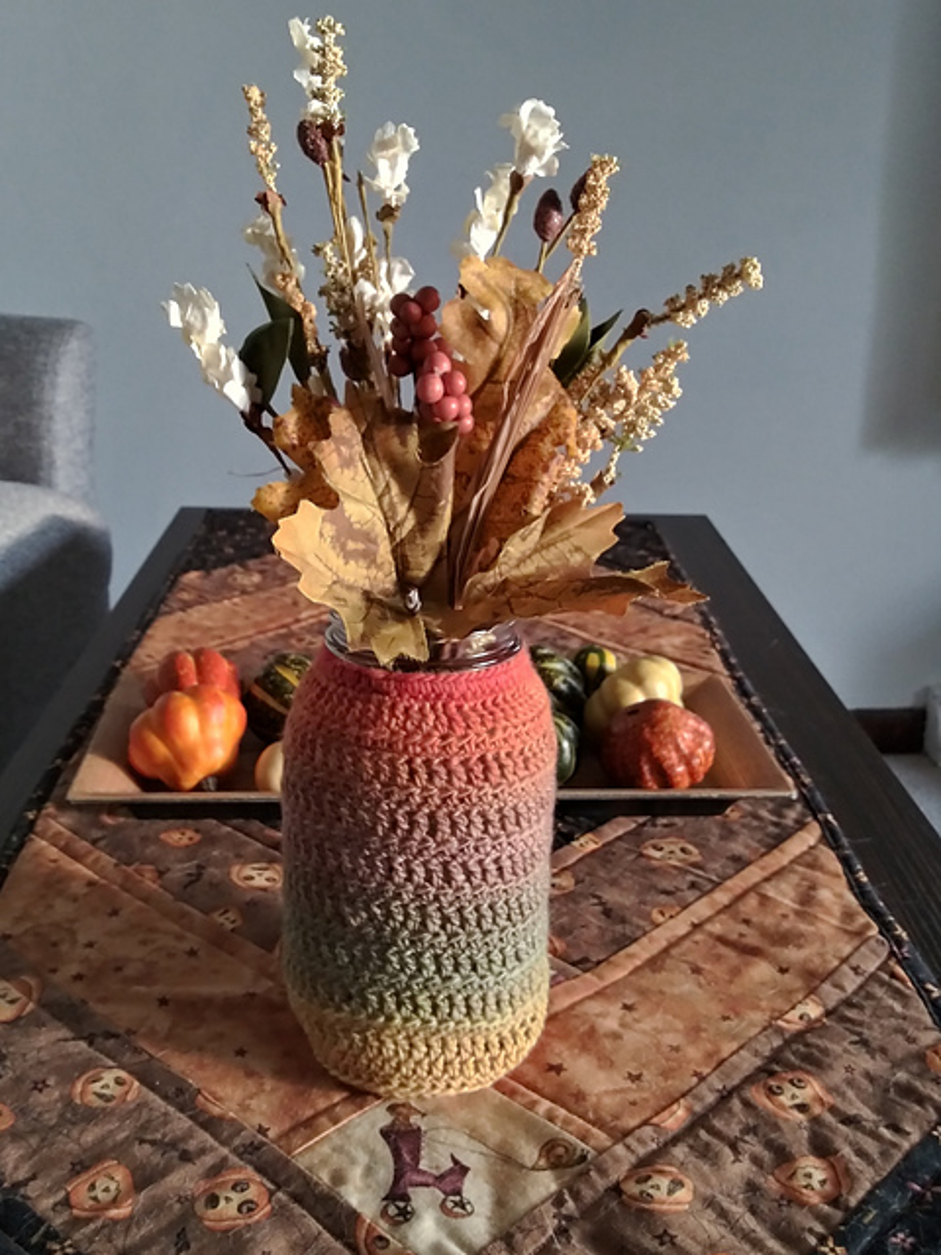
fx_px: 1305
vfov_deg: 51.4
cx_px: 470
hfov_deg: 39.7
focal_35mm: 36
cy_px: 628
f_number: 2.2
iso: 350
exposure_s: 1/24
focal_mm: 3.7
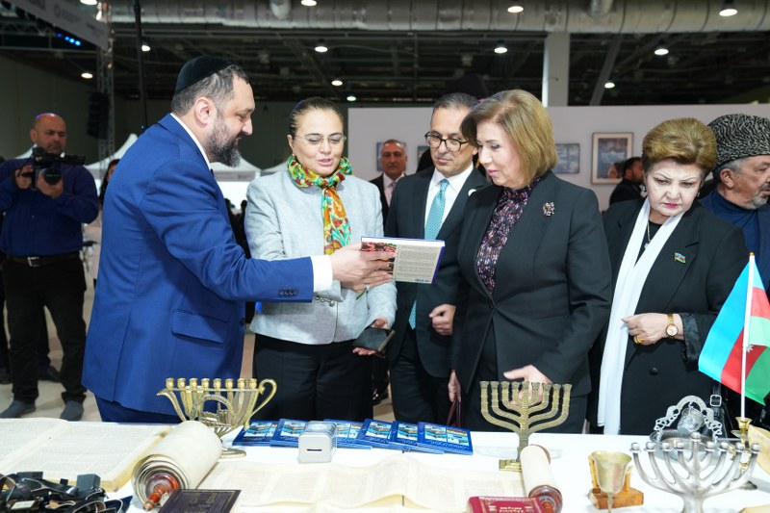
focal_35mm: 35
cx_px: 385
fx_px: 748
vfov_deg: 37.8
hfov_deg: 54.4
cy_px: 256
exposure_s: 1/200
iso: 2000
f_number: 4
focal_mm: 35
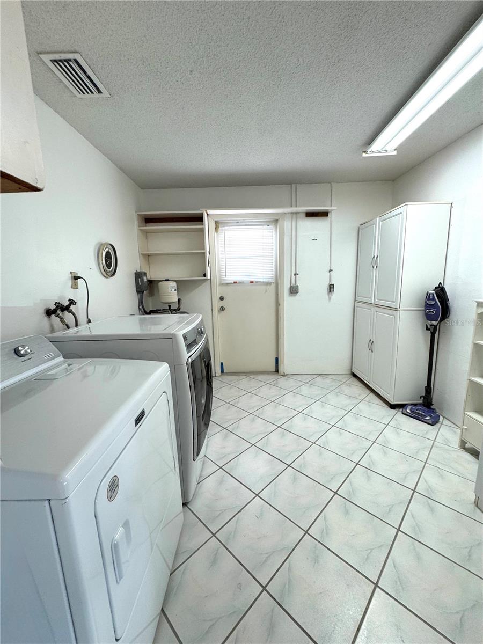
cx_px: 242
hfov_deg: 85.7
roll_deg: +2.0
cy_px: 322
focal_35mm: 14
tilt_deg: -9.7
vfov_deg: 102.1
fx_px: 260
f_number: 2.2
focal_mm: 2.22
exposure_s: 1/120
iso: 125
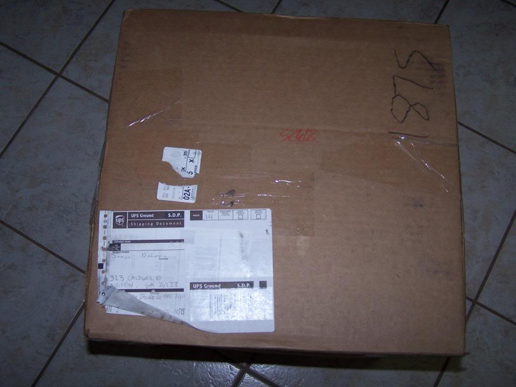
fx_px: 566
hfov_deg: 49.0
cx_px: 258
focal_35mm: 38
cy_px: 194
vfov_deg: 37.7
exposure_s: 1/60
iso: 140
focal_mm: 6.3
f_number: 2.8
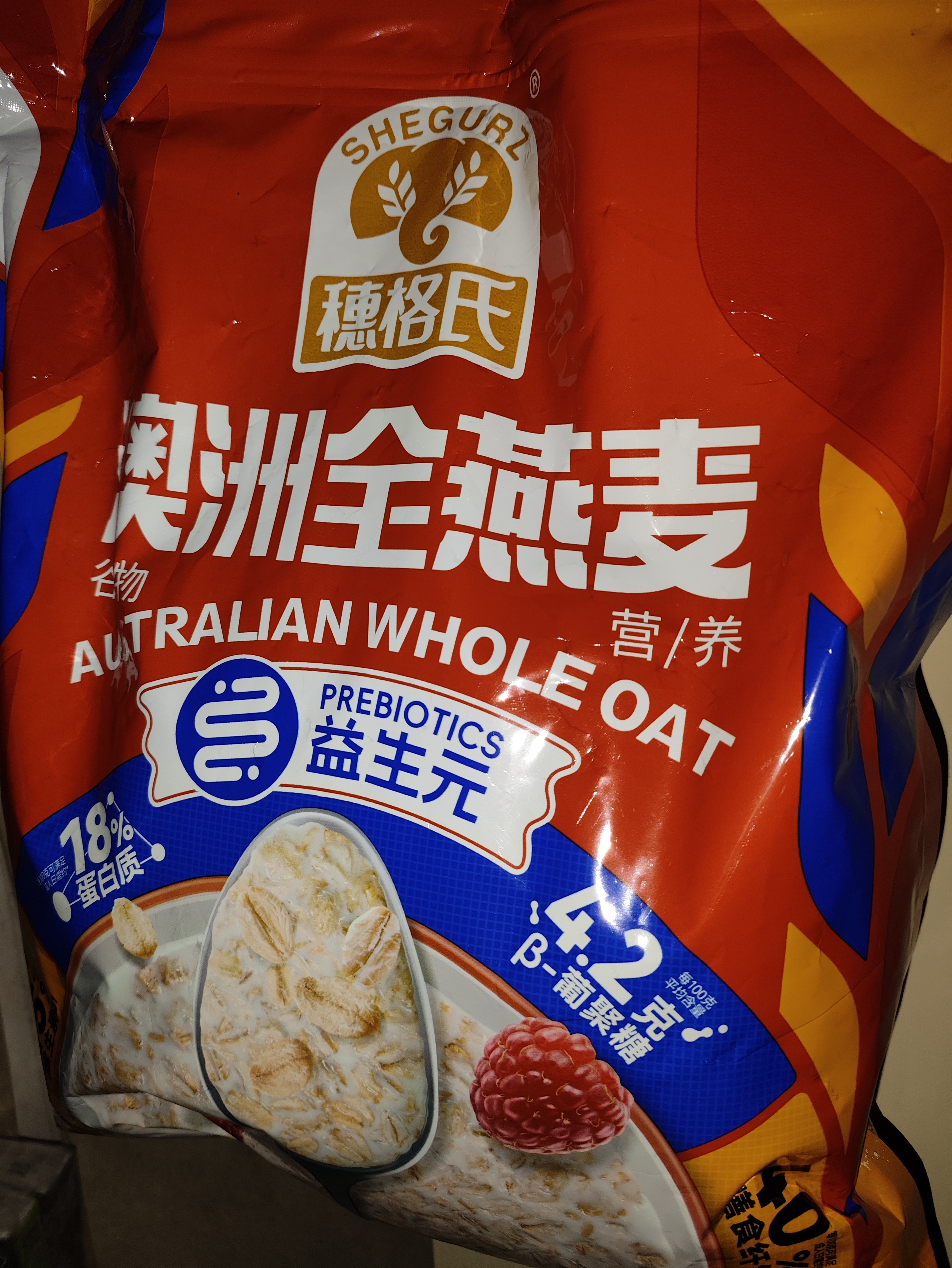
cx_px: 476
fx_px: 916
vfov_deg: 69.4
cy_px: 634
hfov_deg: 54.9
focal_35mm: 25
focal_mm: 4.71
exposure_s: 1/50
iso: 82
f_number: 1.79
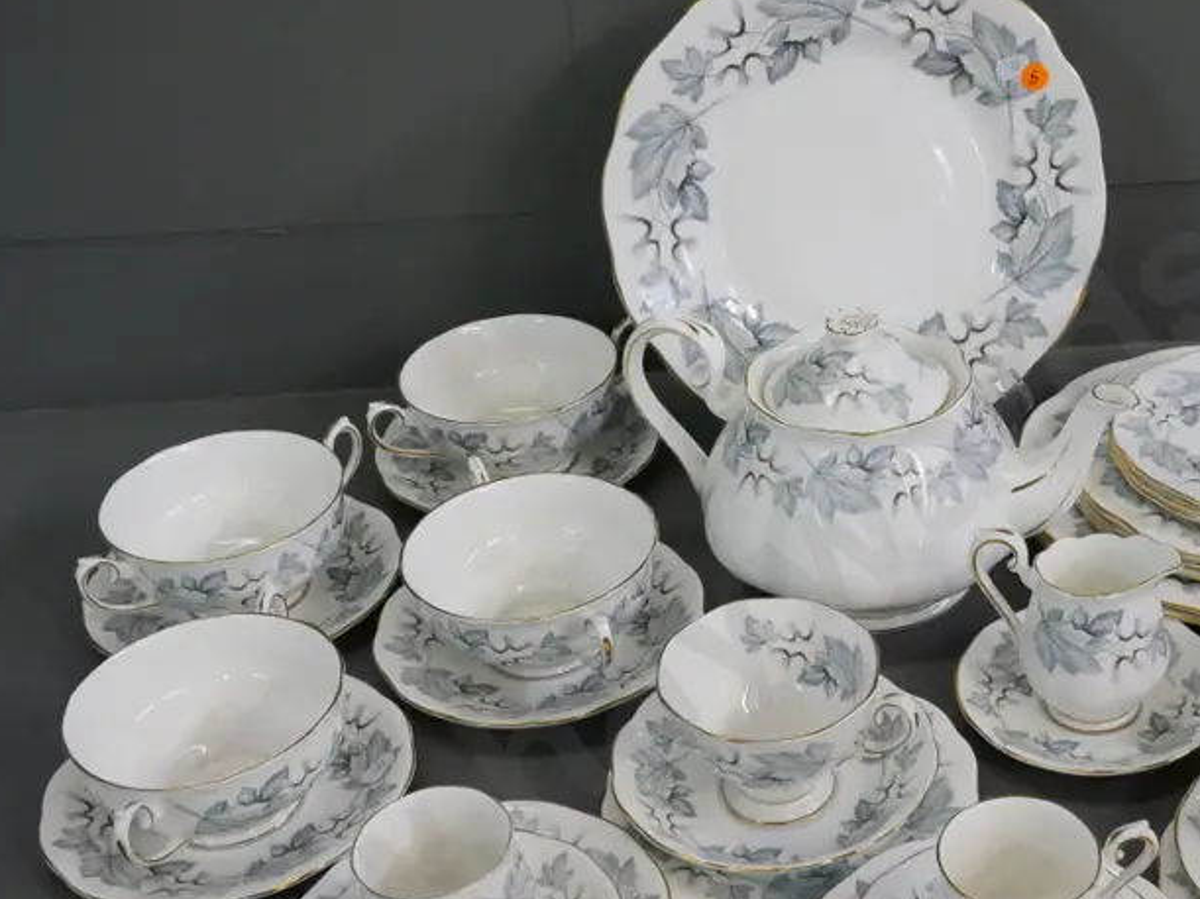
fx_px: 1976
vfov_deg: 25.6
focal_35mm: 57
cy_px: 524
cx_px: 870
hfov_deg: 33.3
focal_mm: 17
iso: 3200
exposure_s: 1/400
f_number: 5
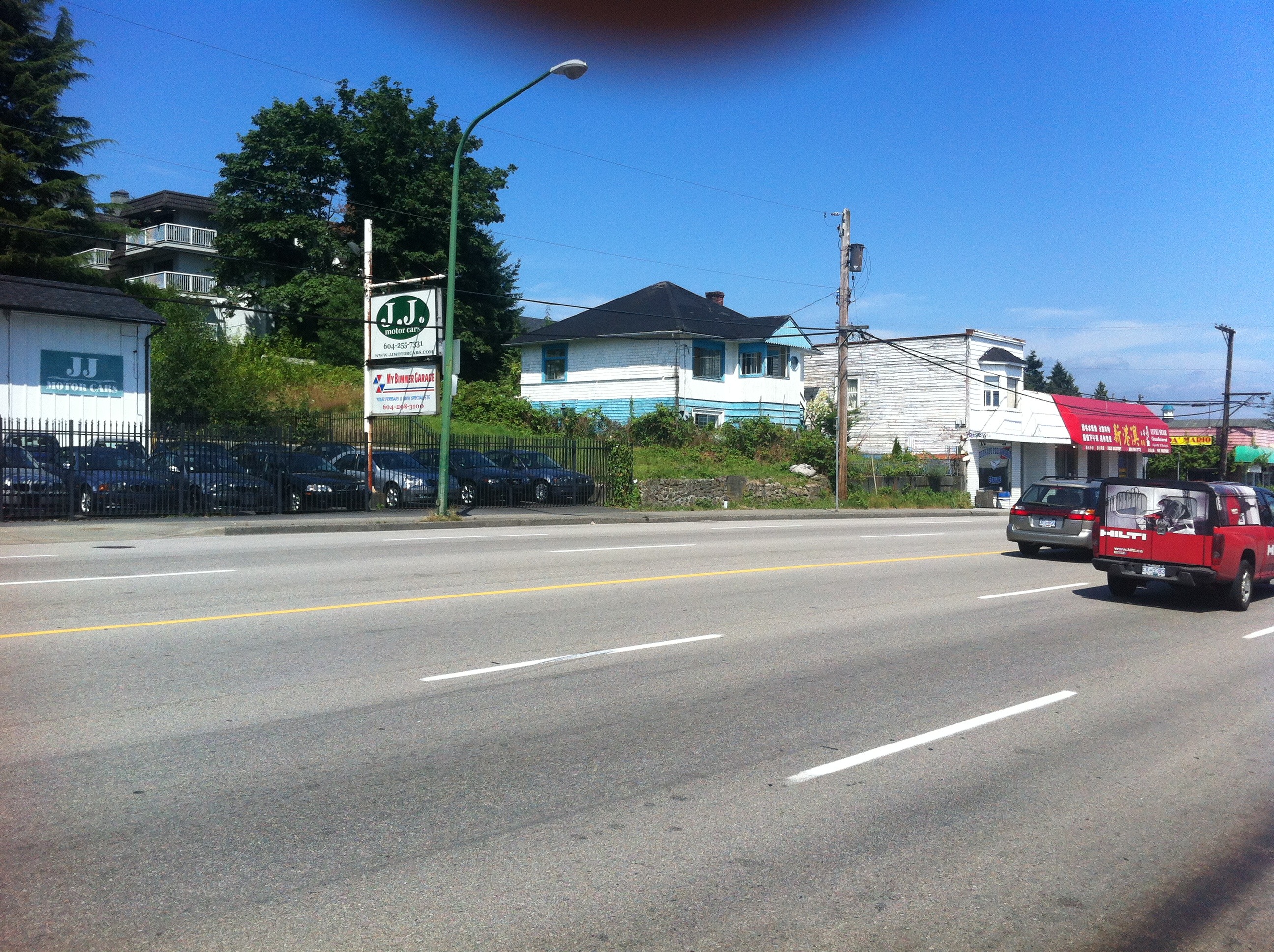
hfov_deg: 52.7
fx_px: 1286
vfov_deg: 40.6
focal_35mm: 35
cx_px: 637
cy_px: 476
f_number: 2.8
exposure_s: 1/1774
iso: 80
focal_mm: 3.85
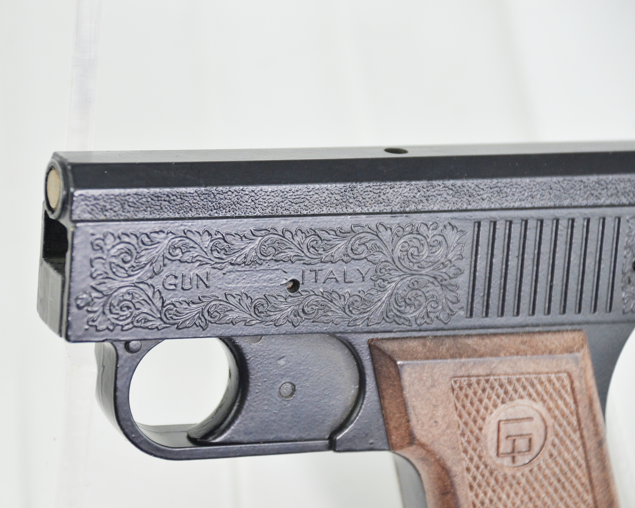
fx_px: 3834
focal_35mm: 204
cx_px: 266
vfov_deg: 7.6
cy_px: 254
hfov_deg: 9.5
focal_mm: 120
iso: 720
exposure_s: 1/250
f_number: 5.6
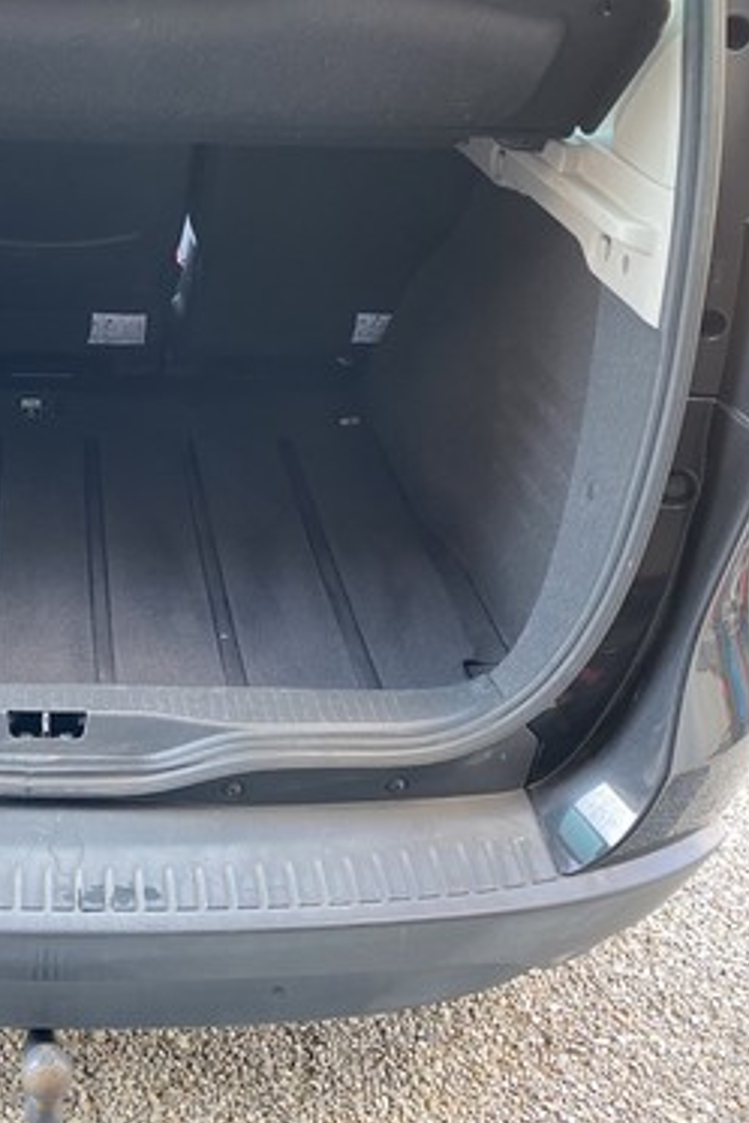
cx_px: 33
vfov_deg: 51.9
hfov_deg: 33.5
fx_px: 1154
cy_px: 571
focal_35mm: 37
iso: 160
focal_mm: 4.25
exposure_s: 1/60
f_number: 1.8
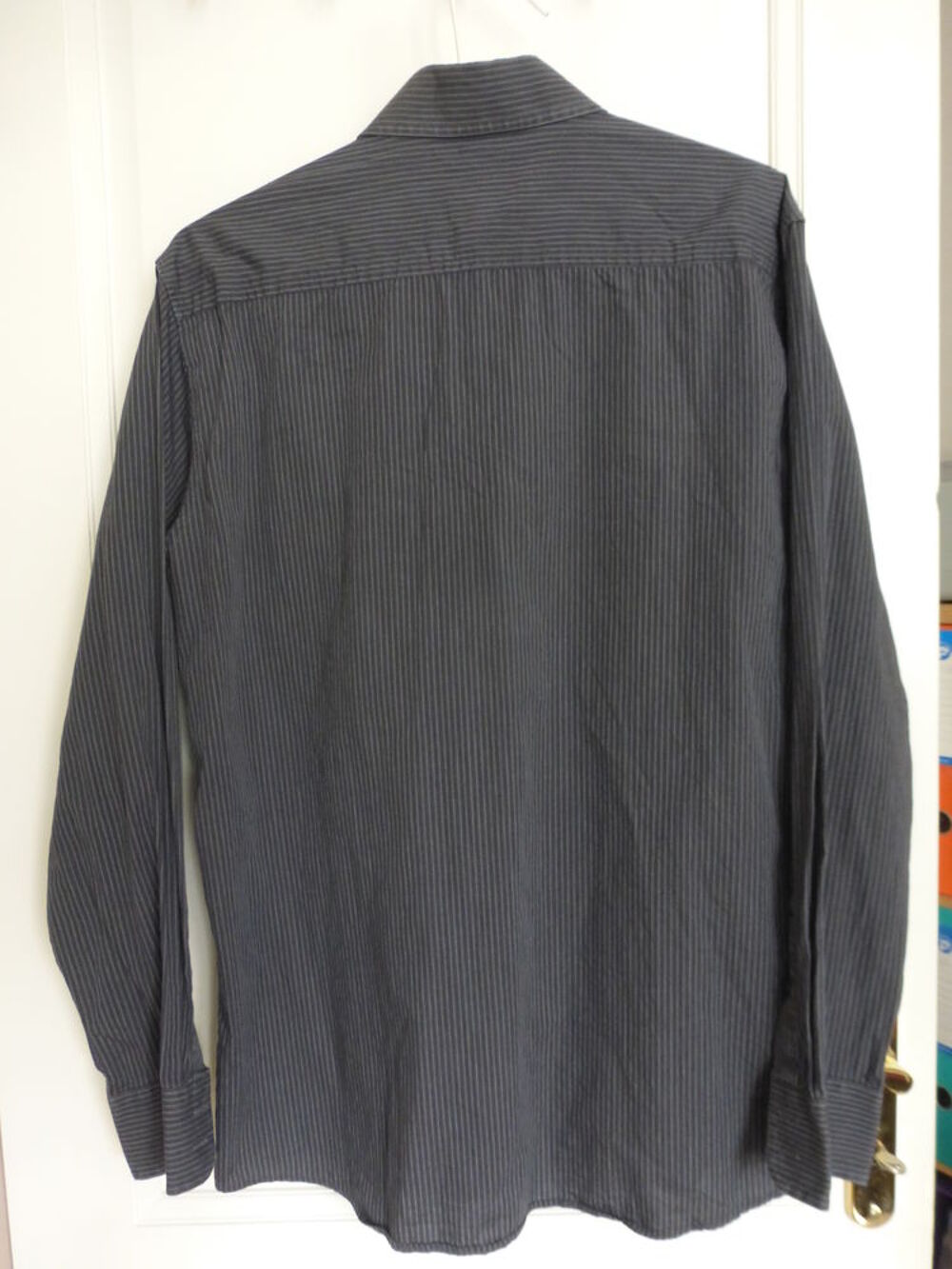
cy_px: 634
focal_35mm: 25
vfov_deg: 69.4
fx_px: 917
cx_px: 476
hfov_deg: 54.9
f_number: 3.3
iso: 400
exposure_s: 1/20
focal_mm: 4.3
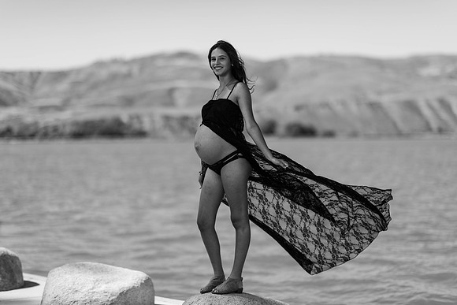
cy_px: 152
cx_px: 228
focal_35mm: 85
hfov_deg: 23.9
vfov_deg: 16.1
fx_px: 1079
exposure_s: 1/6400
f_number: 1.8
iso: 100
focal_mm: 85
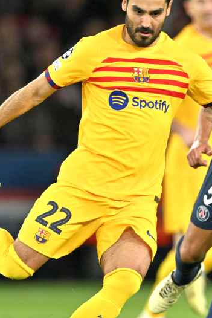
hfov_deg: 0.9
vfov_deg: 1.4
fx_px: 12887
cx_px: 183
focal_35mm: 1460
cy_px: 170
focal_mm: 600
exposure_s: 1/1600
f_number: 4
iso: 2500
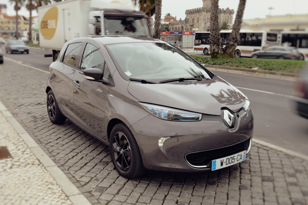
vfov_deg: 36.8
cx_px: 154
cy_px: 102
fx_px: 308
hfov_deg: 53.2
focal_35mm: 36
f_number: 10
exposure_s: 1/40
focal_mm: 24
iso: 160
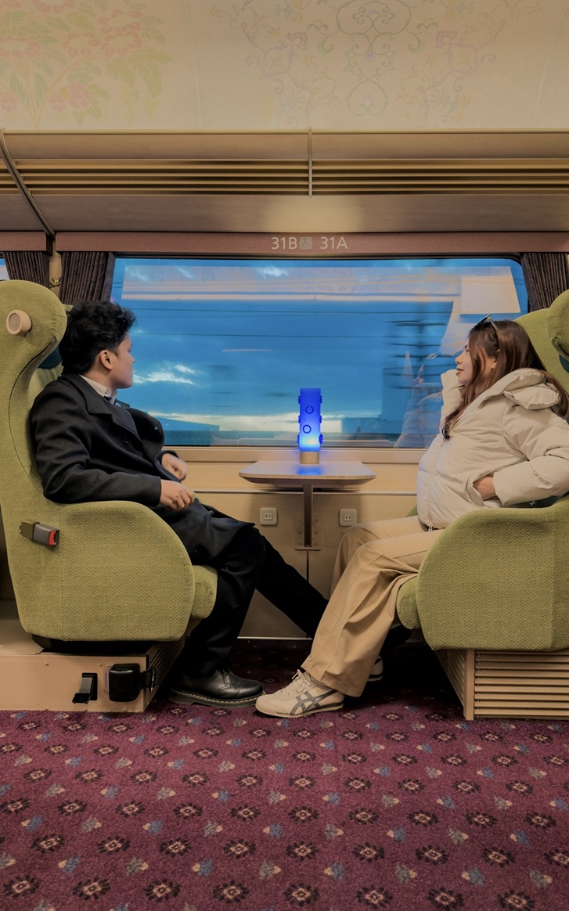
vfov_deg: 70.4
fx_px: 645
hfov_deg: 47.5
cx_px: 304
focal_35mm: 26
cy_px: 447
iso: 250
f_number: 1.8
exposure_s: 1/40
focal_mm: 6.76
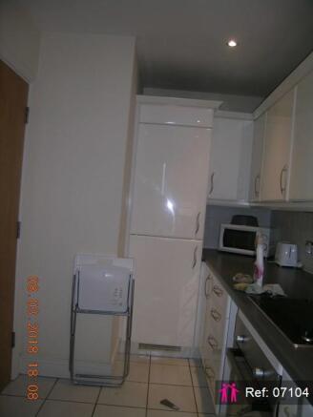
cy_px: 208
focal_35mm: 28
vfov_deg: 63.4
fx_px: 337
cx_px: 156
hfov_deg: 49.8
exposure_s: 1/60.1
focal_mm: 5.8
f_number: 2.8
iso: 50
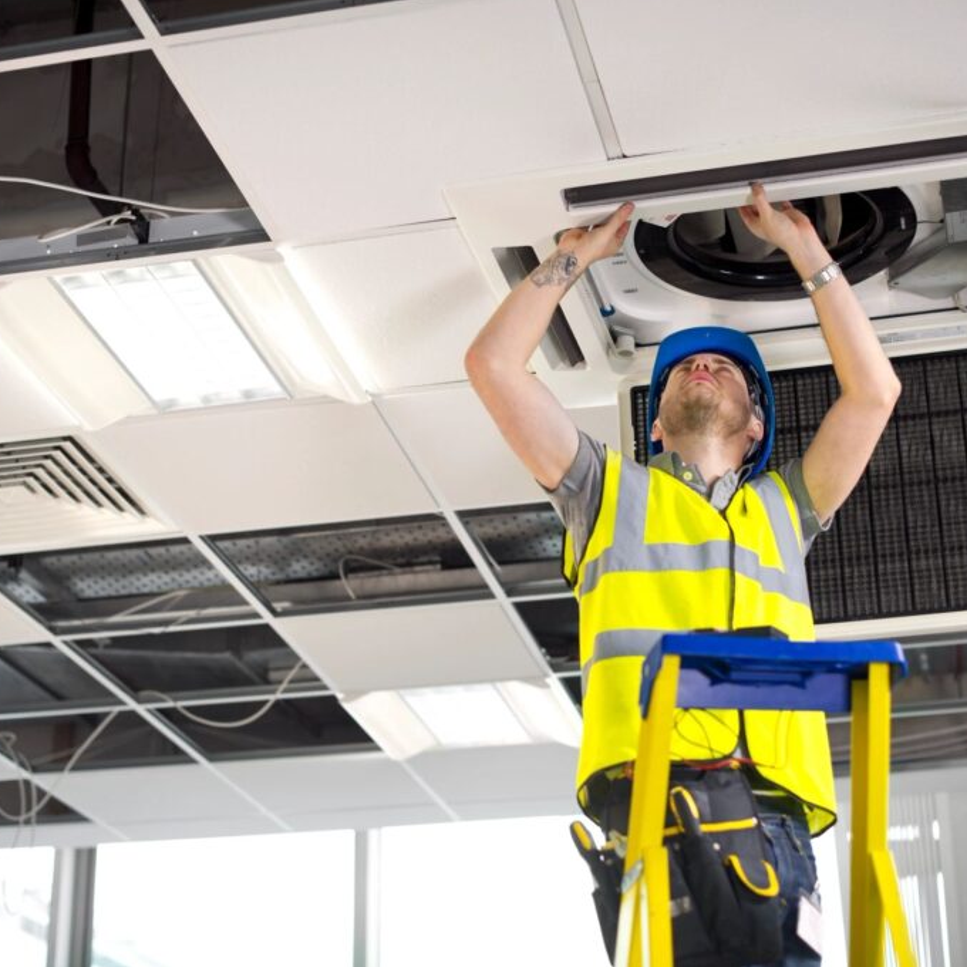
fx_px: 2023
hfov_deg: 26.9
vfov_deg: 26.9
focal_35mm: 64
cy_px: 482
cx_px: 479
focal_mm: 50
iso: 200
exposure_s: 1/80
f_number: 2.5
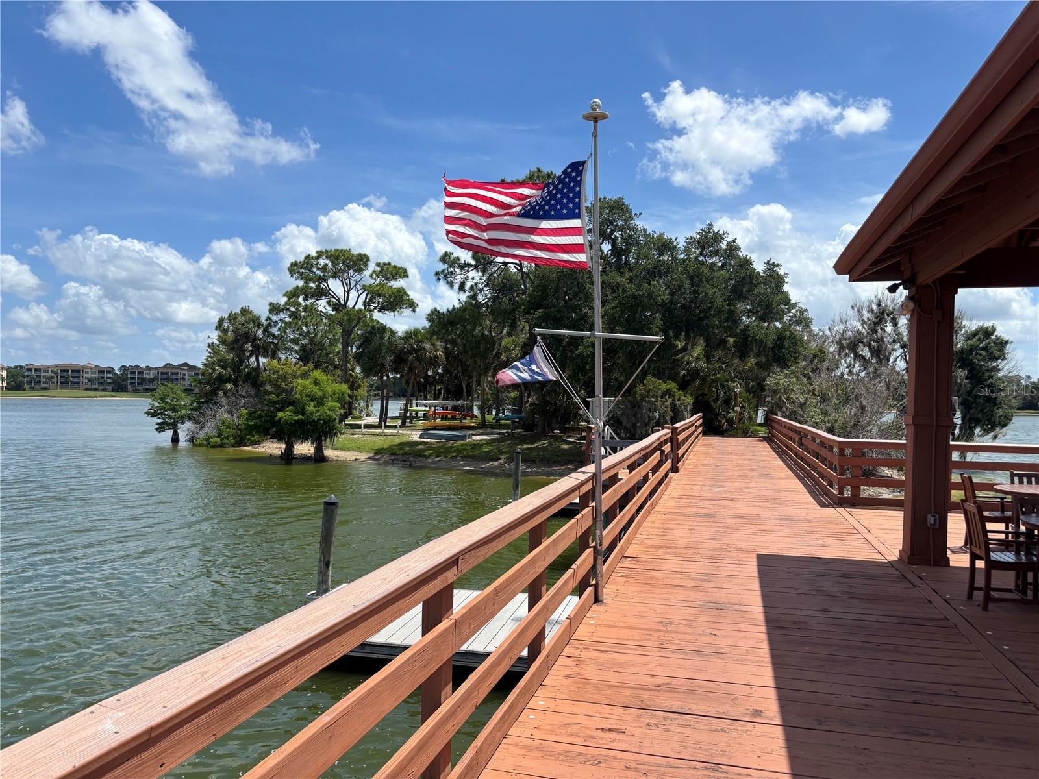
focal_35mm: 26
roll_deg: -0.8
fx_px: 780
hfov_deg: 67.3
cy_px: 390
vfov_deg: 53.1
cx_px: 520
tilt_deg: -0.8
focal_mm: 5.96
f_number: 1.6
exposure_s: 1/4630
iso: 50
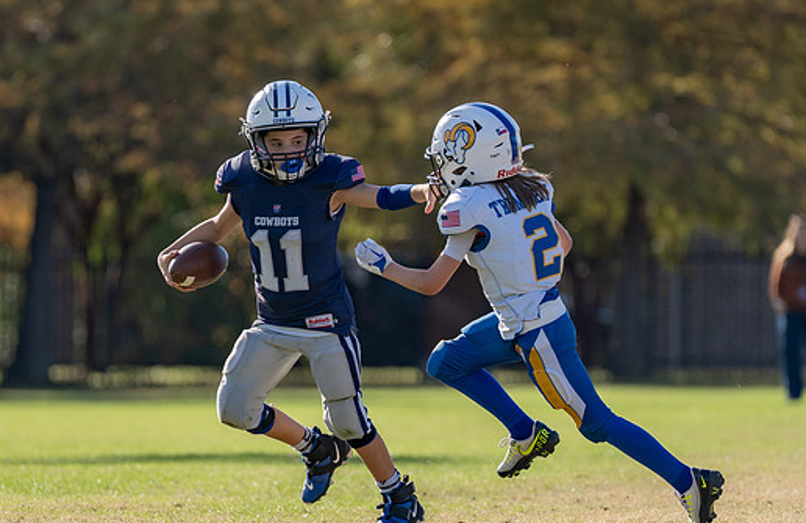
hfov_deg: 4.6
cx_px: 321
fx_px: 10083
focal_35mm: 454
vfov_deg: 3.0
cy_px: 359
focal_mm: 200
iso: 125
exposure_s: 1/1600
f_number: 2.8
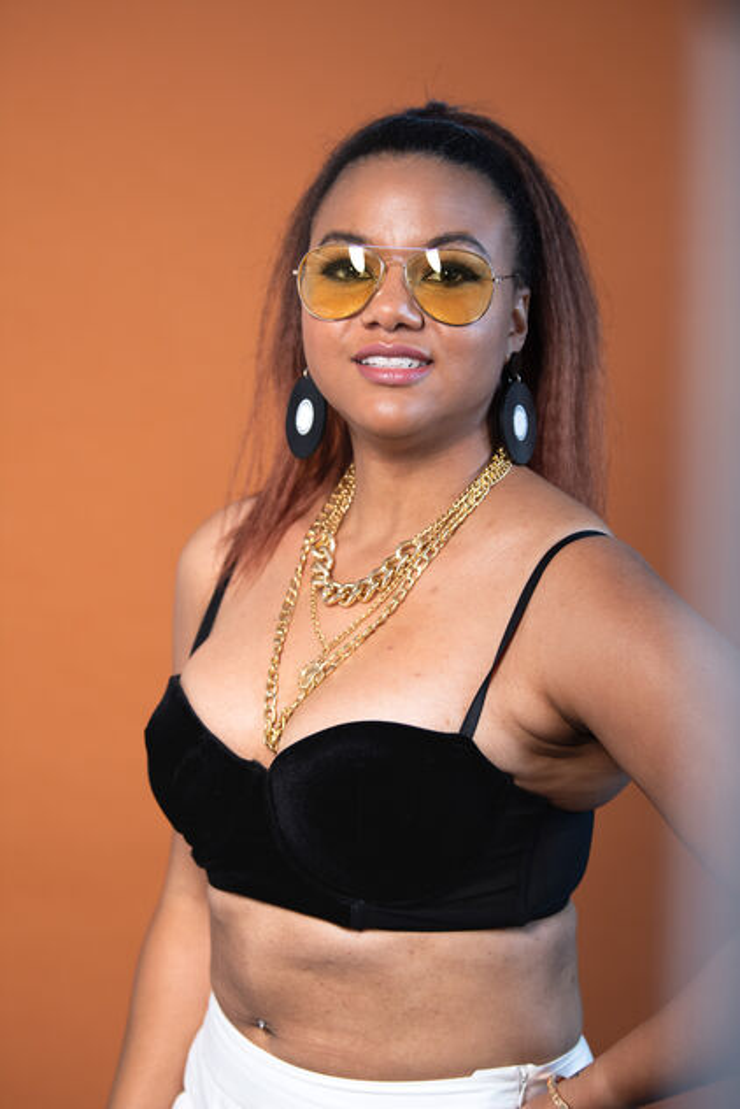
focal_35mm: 90
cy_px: 554
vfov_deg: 22.6
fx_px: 2772
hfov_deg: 15.2
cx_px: 370
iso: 250
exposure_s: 1/200
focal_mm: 90
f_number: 3.5
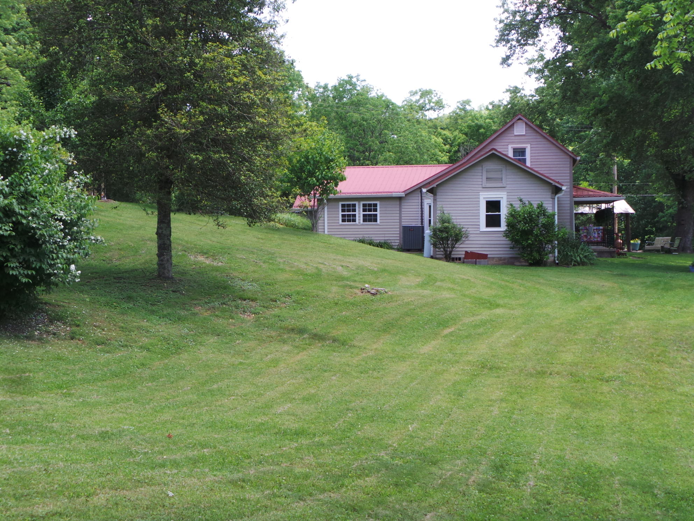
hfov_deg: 37.5
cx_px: 347
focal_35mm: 51
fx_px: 1022
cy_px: 260
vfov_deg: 28.6
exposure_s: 1/160
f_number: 3.8
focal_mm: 9.2
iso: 100
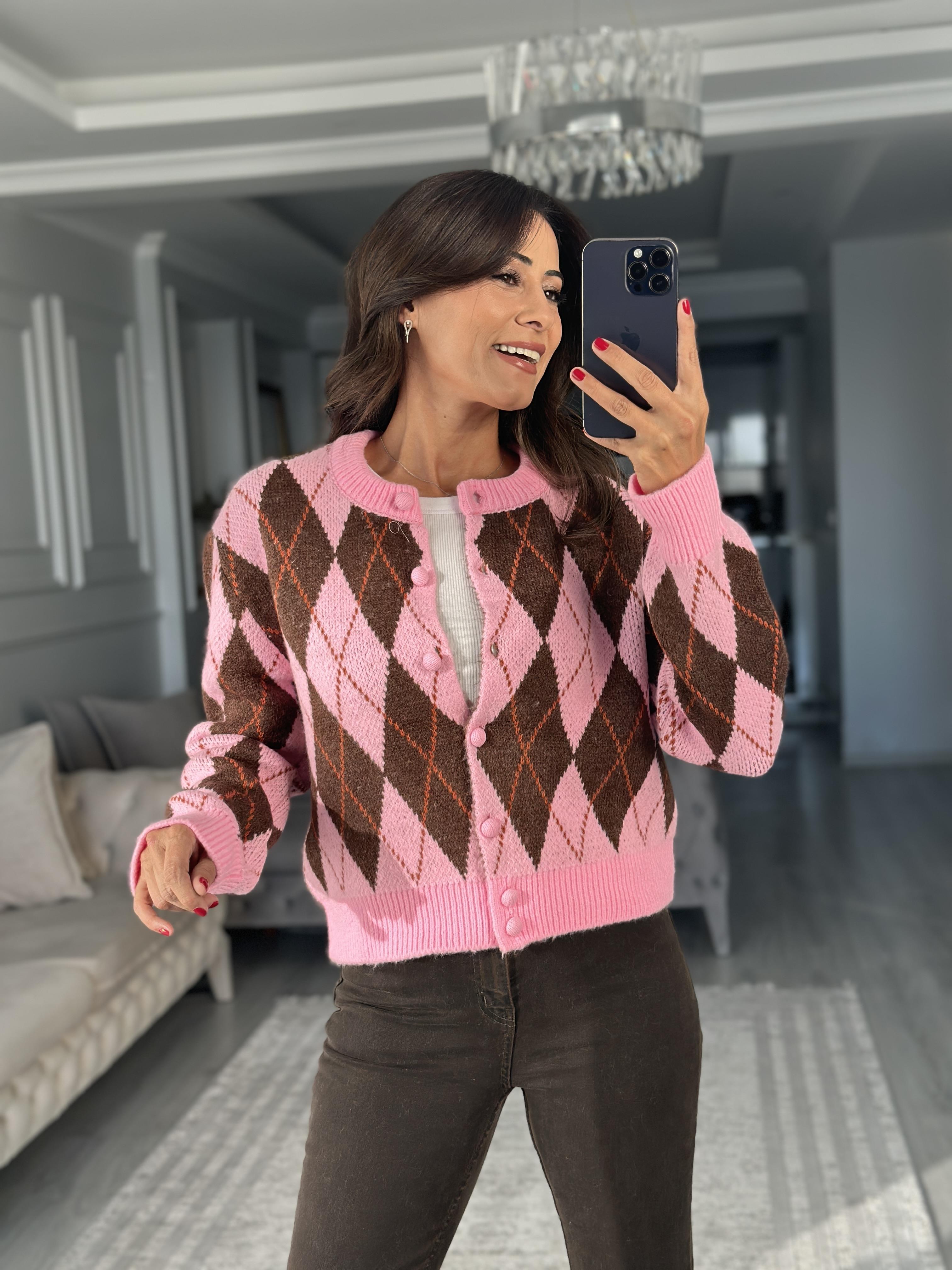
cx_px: 476
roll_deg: +4.2
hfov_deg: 30.3
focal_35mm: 48
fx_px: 1760
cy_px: 635
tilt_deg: -17.3
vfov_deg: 39.7
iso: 80
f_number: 1.78
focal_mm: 6.86
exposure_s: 1/260
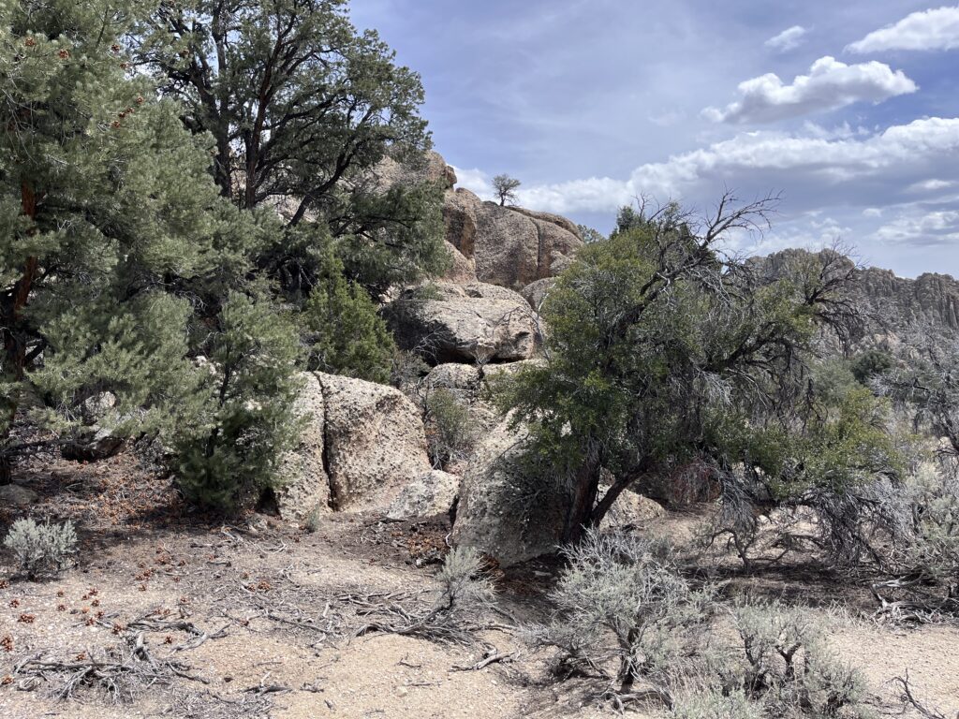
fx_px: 720
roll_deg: +1.0
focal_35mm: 26
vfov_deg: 53.1
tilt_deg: +3.5
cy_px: 360
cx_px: 480
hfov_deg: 67.3
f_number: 1.6
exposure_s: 1/2755
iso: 50
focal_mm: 5.1
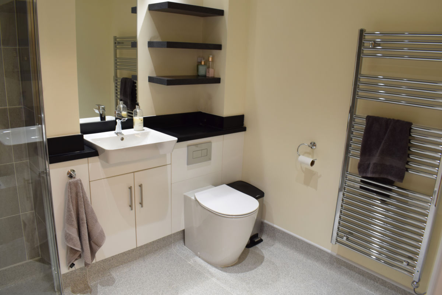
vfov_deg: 47.9
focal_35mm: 27
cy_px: 148
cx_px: 221
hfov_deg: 67.4
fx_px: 331
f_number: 9
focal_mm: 18
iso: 400
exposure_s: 1/8
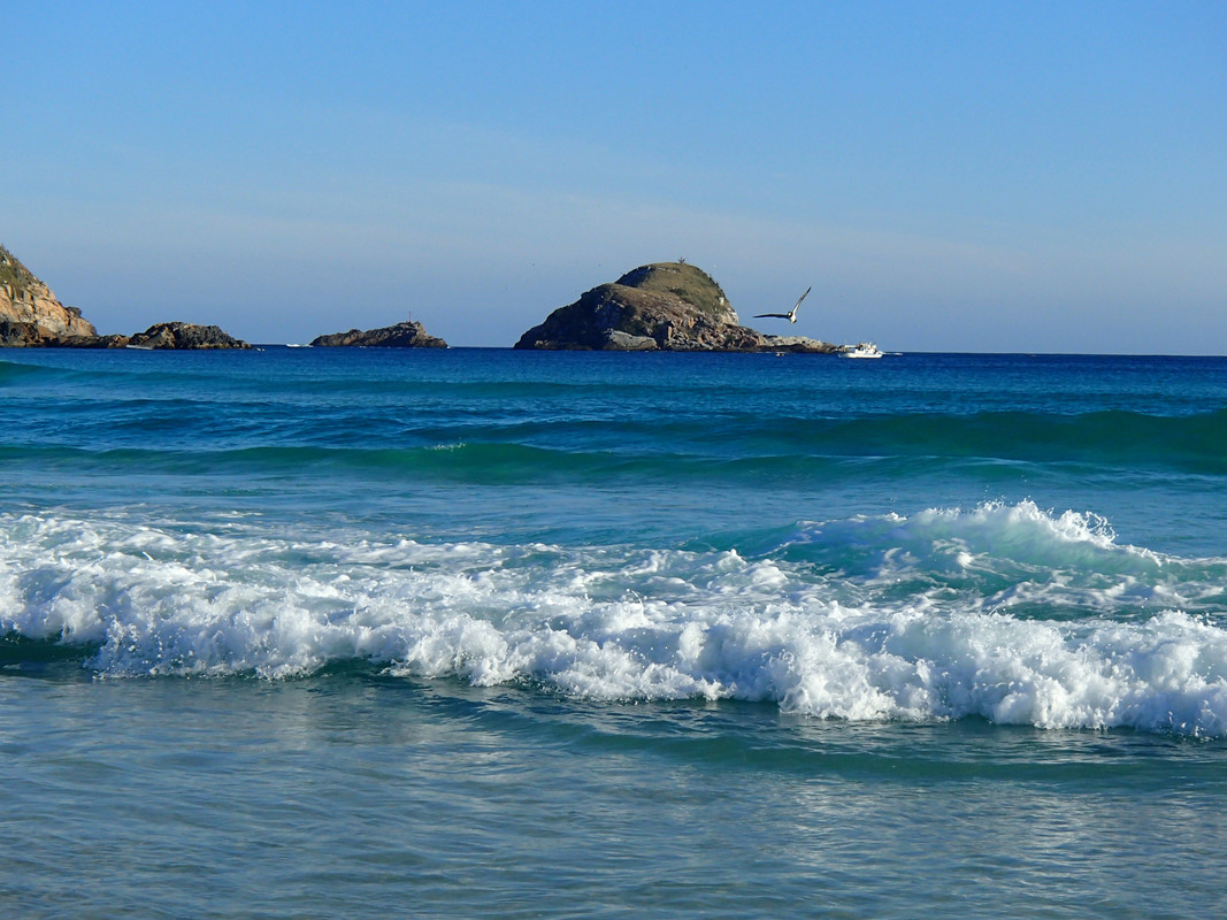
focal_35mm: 78
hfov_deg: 25.0
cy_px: 460
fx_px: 2764
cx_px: 614
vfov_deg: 18.9
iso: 100
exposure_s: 1/500
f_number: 5.9
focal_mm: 14
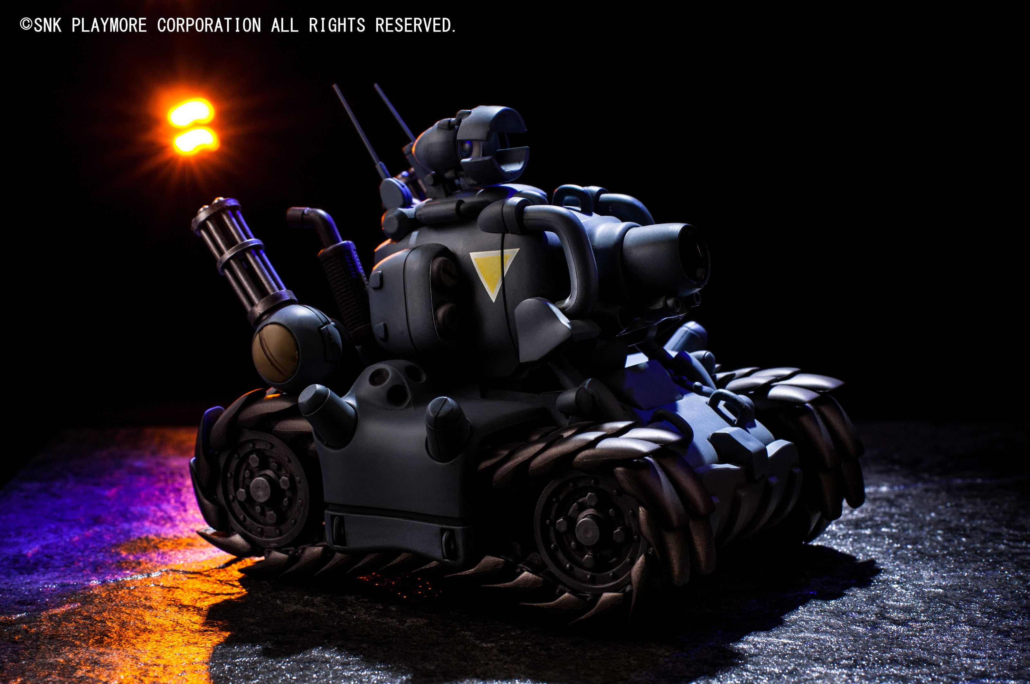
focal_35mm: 75
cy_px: 342
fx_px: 2143
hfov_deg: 27.0
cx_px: 515
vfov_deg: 18.1
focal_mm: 50
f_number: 8
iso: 200
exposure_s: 1
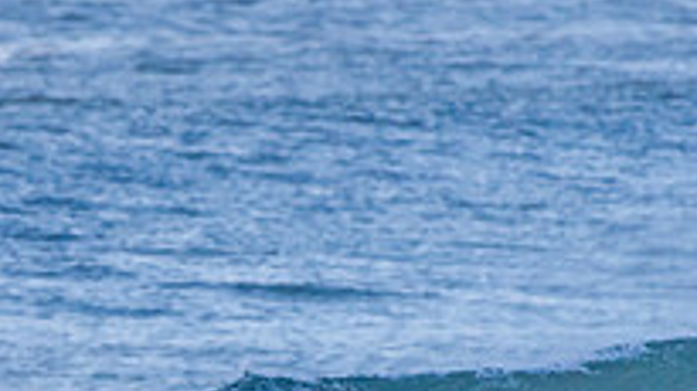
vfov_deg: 0.8
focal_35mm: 1480
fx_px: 27335
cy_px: 570
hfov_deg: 1.5
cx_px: -136
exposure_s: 1/2000
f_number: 5.6
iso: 720
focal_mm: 500
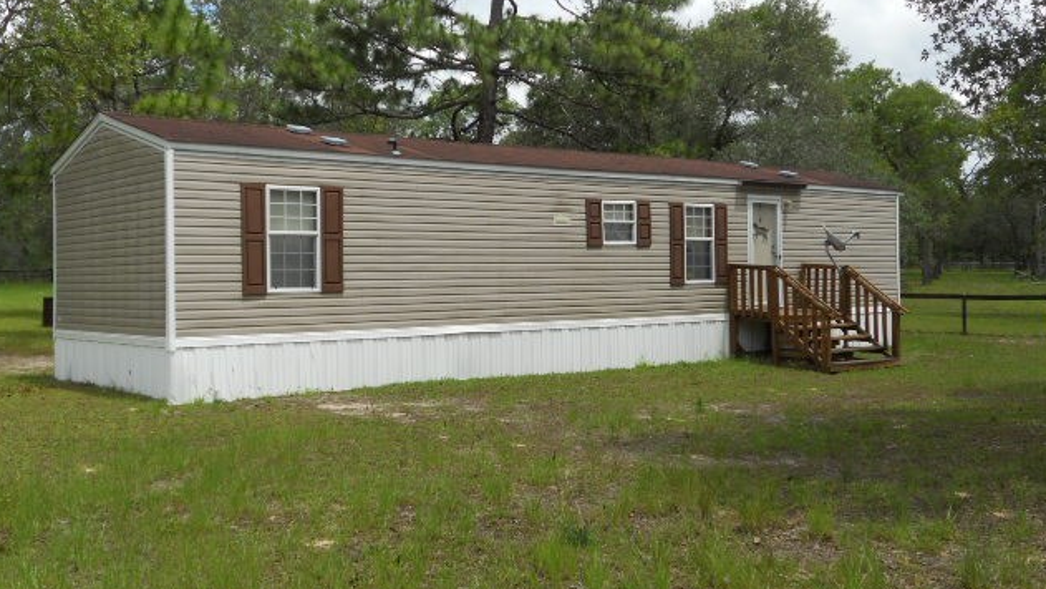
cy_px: 292
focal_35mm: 42
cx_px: 522
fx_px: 1165
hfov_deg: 48.4
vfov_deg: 28.4
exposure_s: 1/800
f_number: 3.9
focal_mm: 6.9
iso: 80
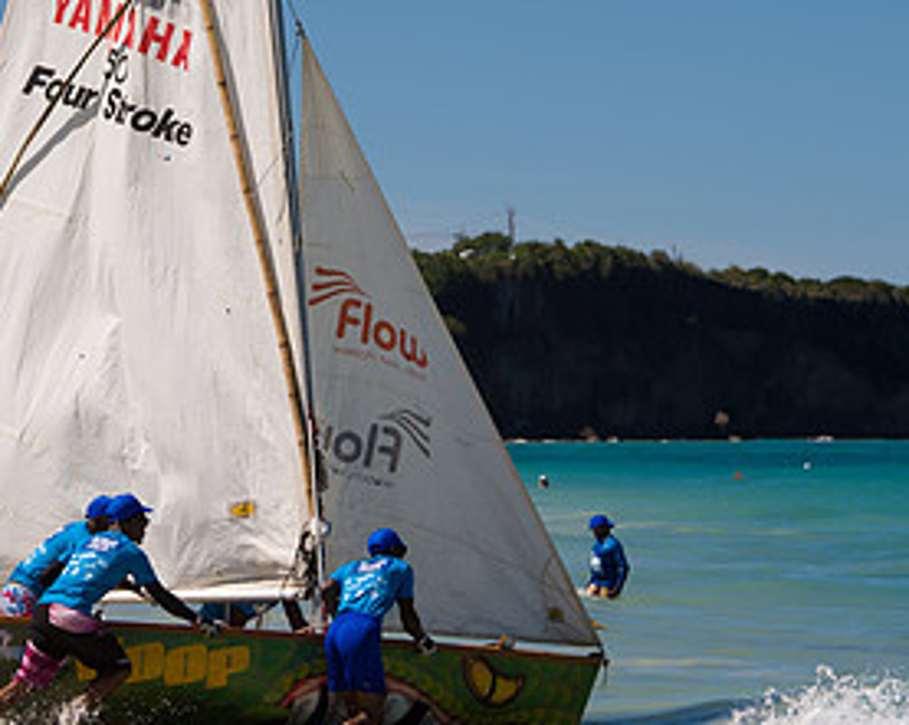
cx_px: 289
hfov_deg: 8.5
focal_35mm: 228
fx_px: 6127
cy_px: 217
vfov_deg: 6.8
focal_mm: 116
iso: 100
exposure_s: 1/800
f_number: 8
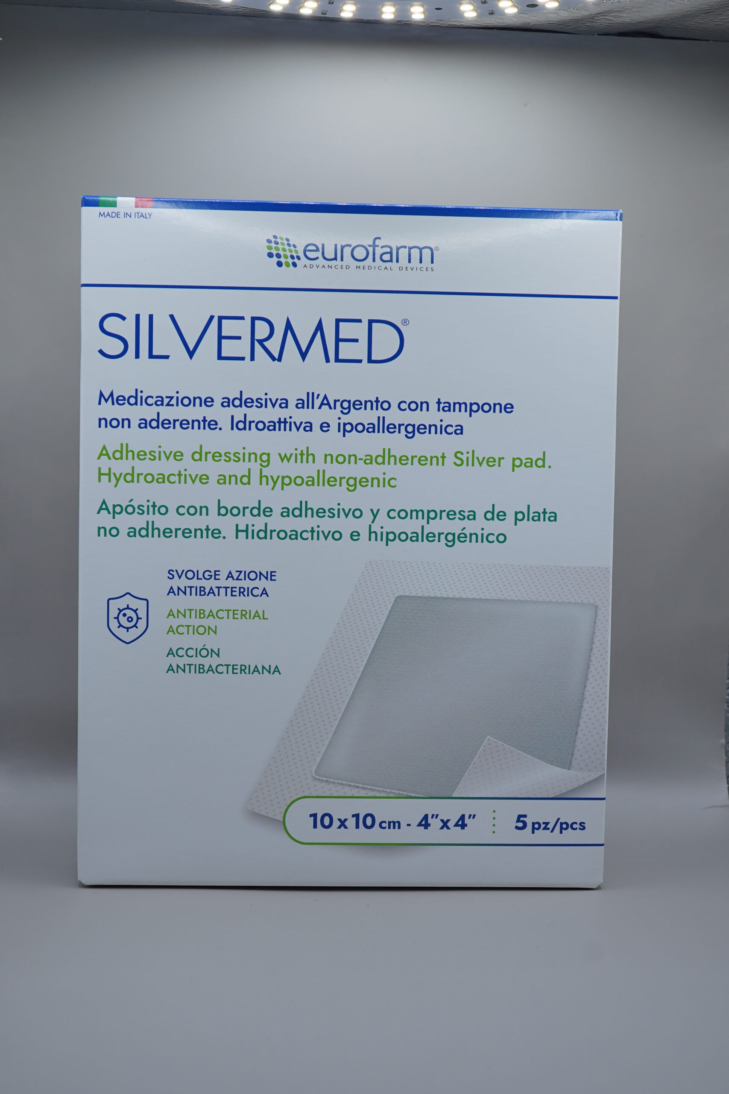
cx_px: 364
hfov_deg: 36.9
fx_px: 1093
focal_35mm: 36
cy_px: 547
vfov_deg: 53.1
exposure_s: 1/100
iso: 160
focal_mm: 24
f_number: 6.3
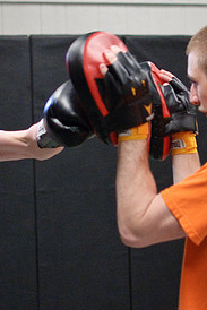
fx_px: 957
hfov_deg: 12.3
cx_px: 55
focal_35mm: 111
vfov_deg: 18.4
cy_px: 179
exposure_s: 1/640
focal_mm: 35
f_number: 1.8
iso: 1600
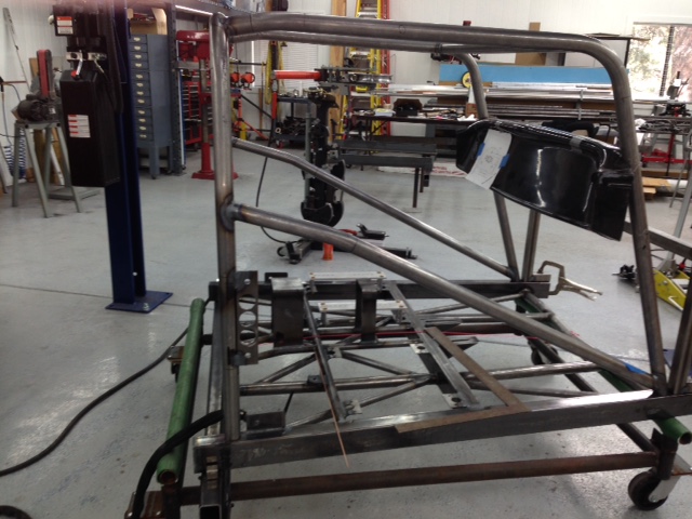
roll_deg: -1.9
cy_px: 260
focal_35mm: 33
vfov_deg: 42.9
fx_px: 660
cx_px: 346
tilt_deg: -17.7
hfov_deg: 55.4
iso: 50
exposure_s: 1/43
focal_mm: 4.12
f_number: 2.4
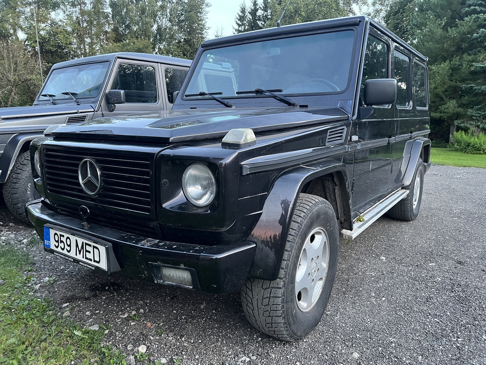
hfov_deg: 67.3
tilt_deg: -9.6
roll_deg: +0.2
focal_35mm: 26
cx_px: 243
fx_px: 365
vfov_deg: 53.1
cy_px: 182
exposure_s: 1/60
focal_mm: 5.7
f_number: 1.5
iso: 400
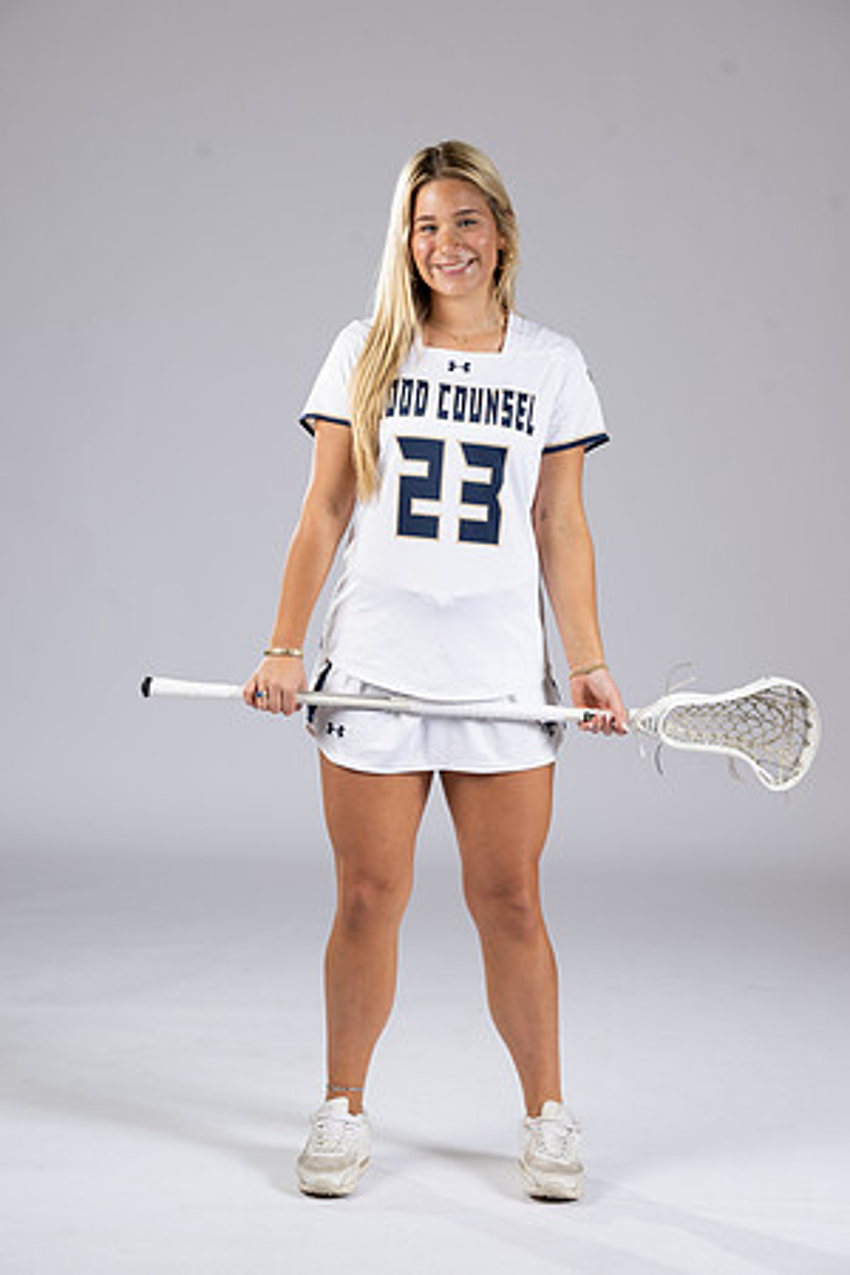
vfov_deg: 21.9
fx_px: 3293
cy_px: 638
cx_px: 425
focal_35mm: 93
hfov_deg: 14.7
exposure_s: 1/200
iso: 250
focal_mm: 93
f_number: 6.3
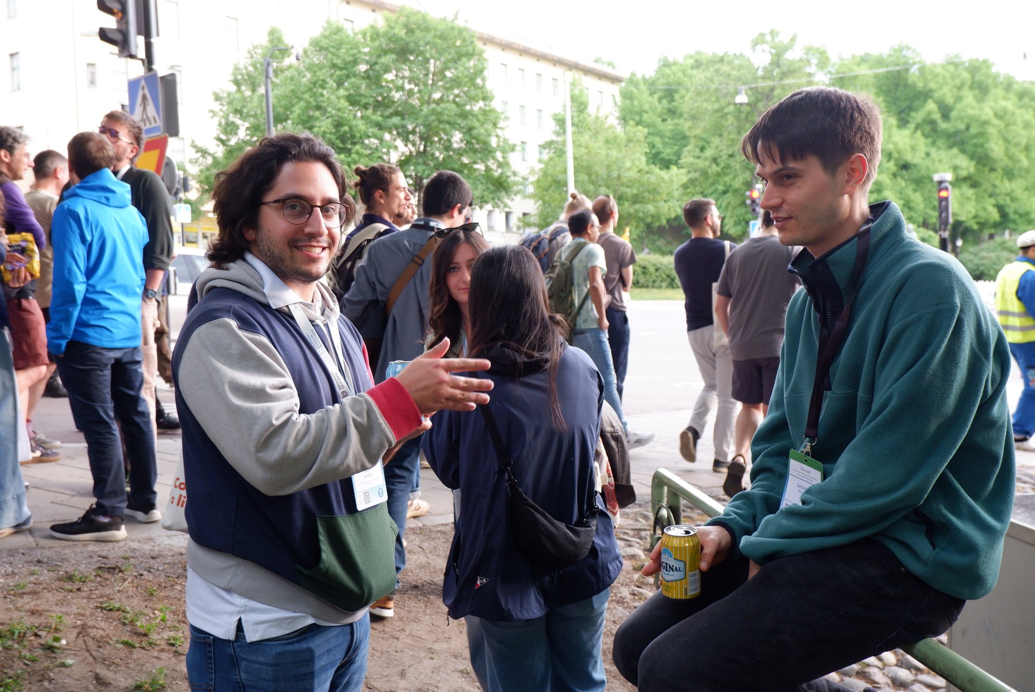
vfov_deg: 36.9
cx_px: 518
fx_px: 1036
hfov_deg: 53.1
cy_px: 346
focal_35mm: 36
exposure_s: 1/125
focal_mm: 24.9
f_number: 4.4
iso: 1000
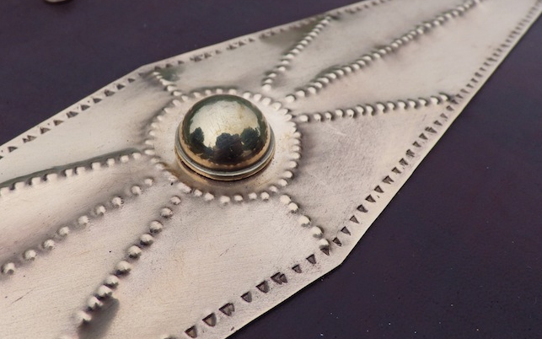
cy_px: 126
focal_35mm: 29
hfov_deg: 64.5
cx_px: 242
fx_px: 428
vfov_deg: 42.8
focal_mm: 4
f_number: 3.1
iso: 100
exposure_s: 1/640
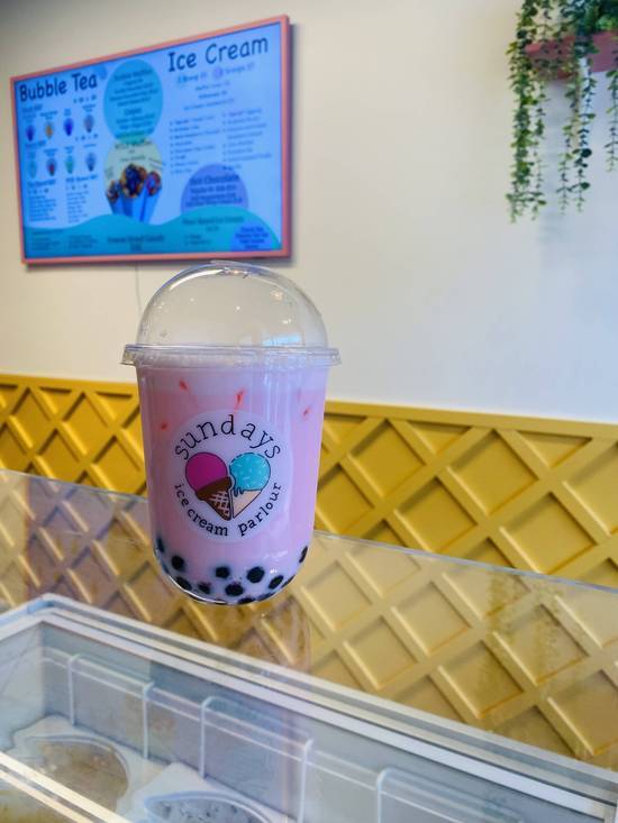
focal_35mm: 26
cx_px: 309
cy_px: 412
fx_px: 619
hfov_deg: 53.1
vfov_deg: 67.3
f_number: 1.8
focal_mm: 4.25
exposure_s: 1/120
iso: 64
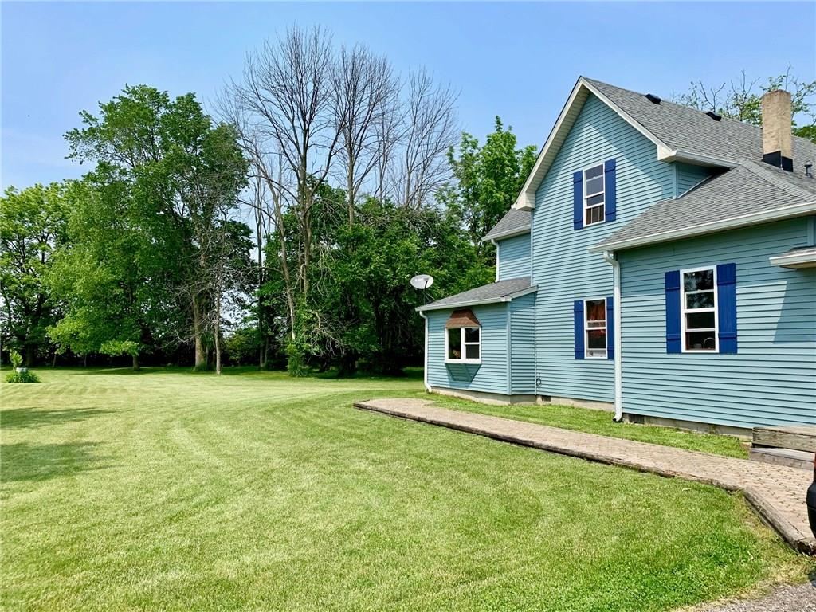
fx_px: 613
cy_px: 306
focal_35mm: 26
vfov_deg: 53.1
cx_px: 408
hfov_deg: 67.3
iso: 25
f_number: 1.8
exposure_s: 1/1953
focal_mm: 4.25
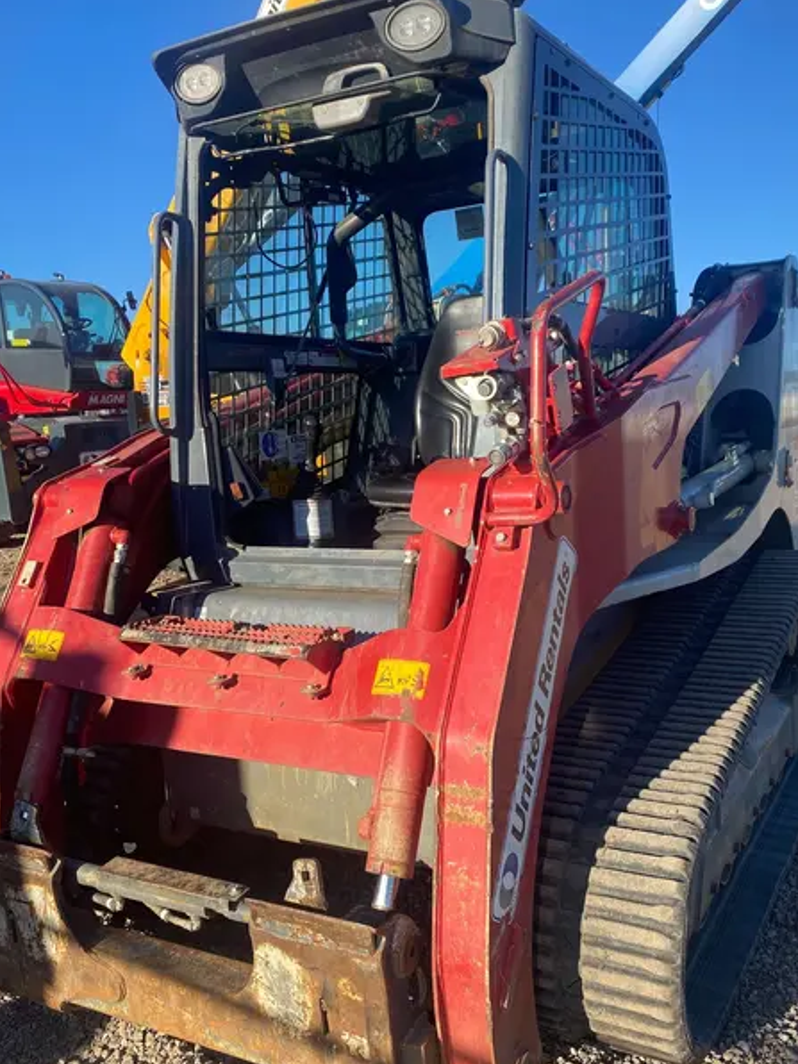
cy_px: 561
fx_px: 984
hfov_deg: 44.1
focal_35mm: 32
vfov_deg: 56.8
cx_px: 434
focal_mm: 4.25
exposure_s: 1/1429
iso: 32
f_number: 1.8
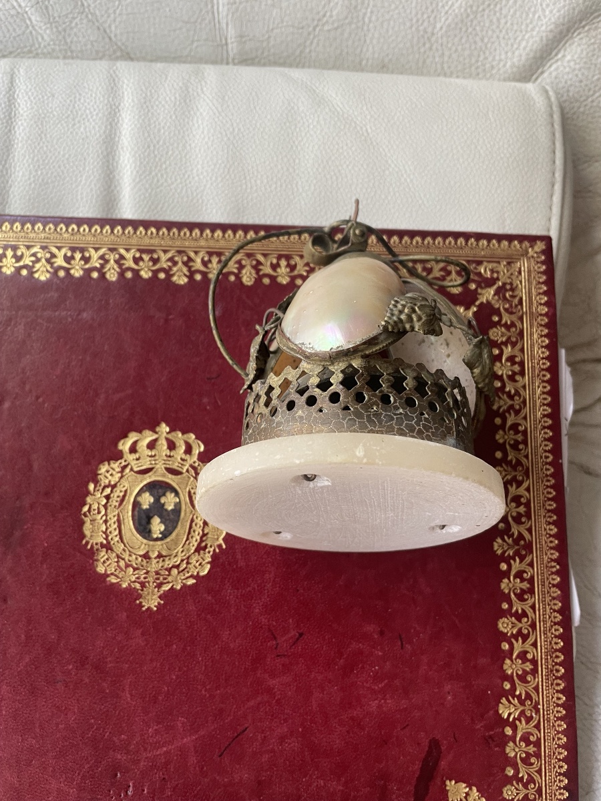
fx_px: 602
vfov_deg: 67.3
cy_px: 400
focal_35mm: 26
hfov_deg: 53.1
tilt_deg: -75.5
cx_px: 300
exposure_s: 1/69
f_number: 1.6
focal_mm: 4.2
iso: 125
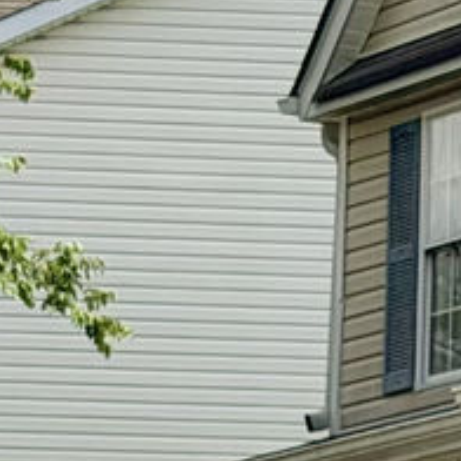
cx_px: 1494
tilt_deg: +4.8
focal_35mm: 325
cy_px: 432
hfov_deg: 5.1
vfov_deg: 5.4
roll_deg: +0.0
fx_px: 4897
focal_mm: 6.76
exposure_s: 1/5208
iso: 64
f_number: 1.78
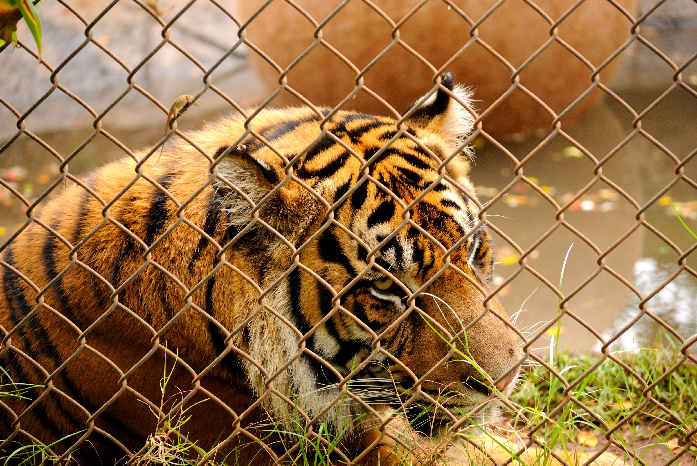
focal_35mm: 147
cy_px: 233
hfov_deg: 13.9
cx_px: 348
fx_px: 2849
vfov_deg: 9.4
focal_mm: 98
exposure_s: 1/125
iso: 360
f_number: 4.5
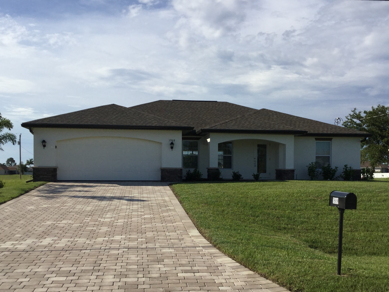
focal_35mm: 31
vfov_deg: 45.4
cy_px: 146
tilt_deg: -1.2
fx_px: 348
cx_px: 194
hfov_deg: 58.3
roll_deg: -0.2
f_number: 2.4
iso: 25
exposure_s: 1/2146
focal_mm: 3.3
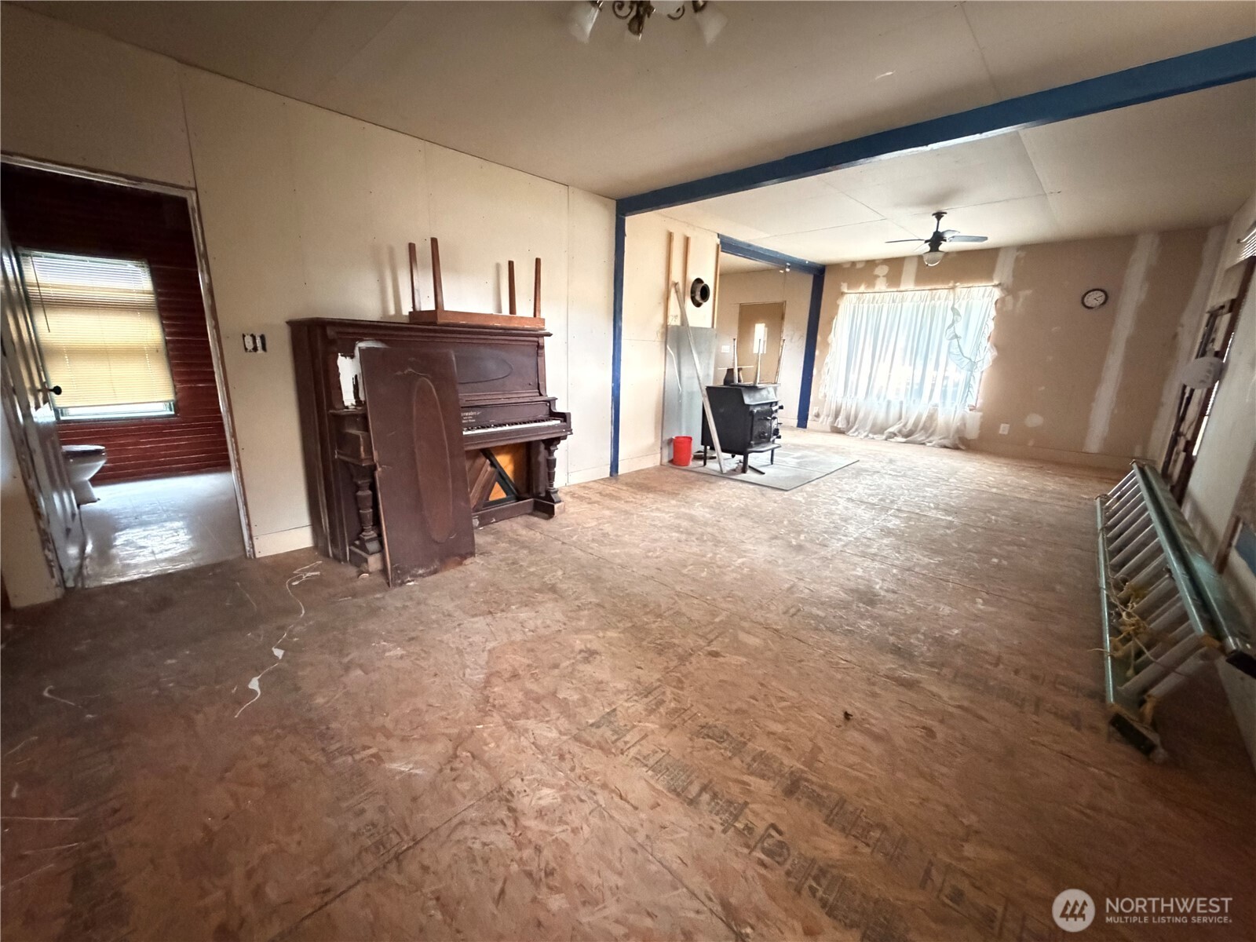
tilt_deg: -13.9
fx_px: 508
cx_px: 628
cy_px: 471
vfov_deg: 85.7
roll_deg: -1.0
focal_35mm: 14
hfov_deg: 102.1
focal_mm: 2.22
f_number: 2.2
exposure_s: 1/24
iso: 3200
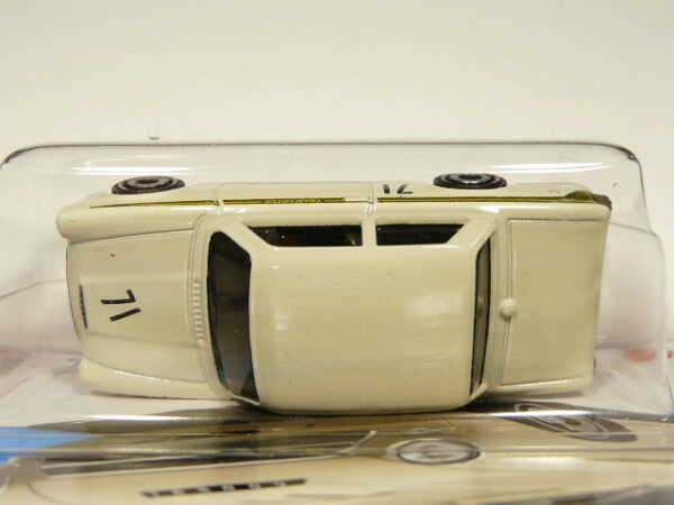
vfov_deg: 32.2
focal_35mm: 45
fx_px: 876
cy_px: 252
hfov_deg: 42.1
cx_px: 337
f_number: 2.8
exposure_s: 1/50
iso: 100
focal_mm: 4.6
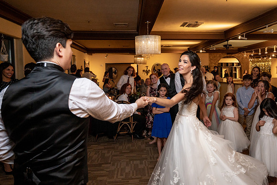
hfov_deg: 64.4
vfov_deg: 45.8
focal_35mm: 28
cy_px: 82
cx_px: 162
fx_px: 218
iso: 2000
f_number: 5.6
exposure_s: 1/200
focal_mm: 24
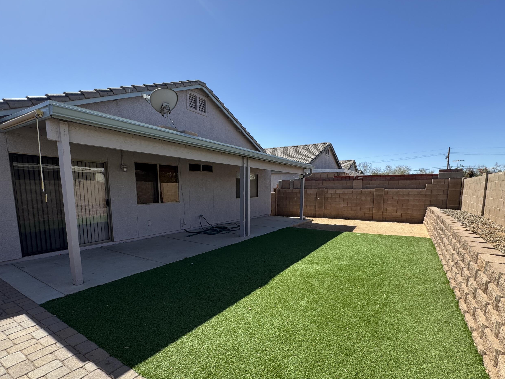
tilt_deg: -8.0
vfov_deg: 74.1
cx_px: 253
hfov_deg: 91.0
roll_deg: -0.8
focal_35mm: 17
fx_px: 248
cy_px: 222
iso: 50
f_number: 2.2
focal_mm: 2.22
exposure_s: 1/858
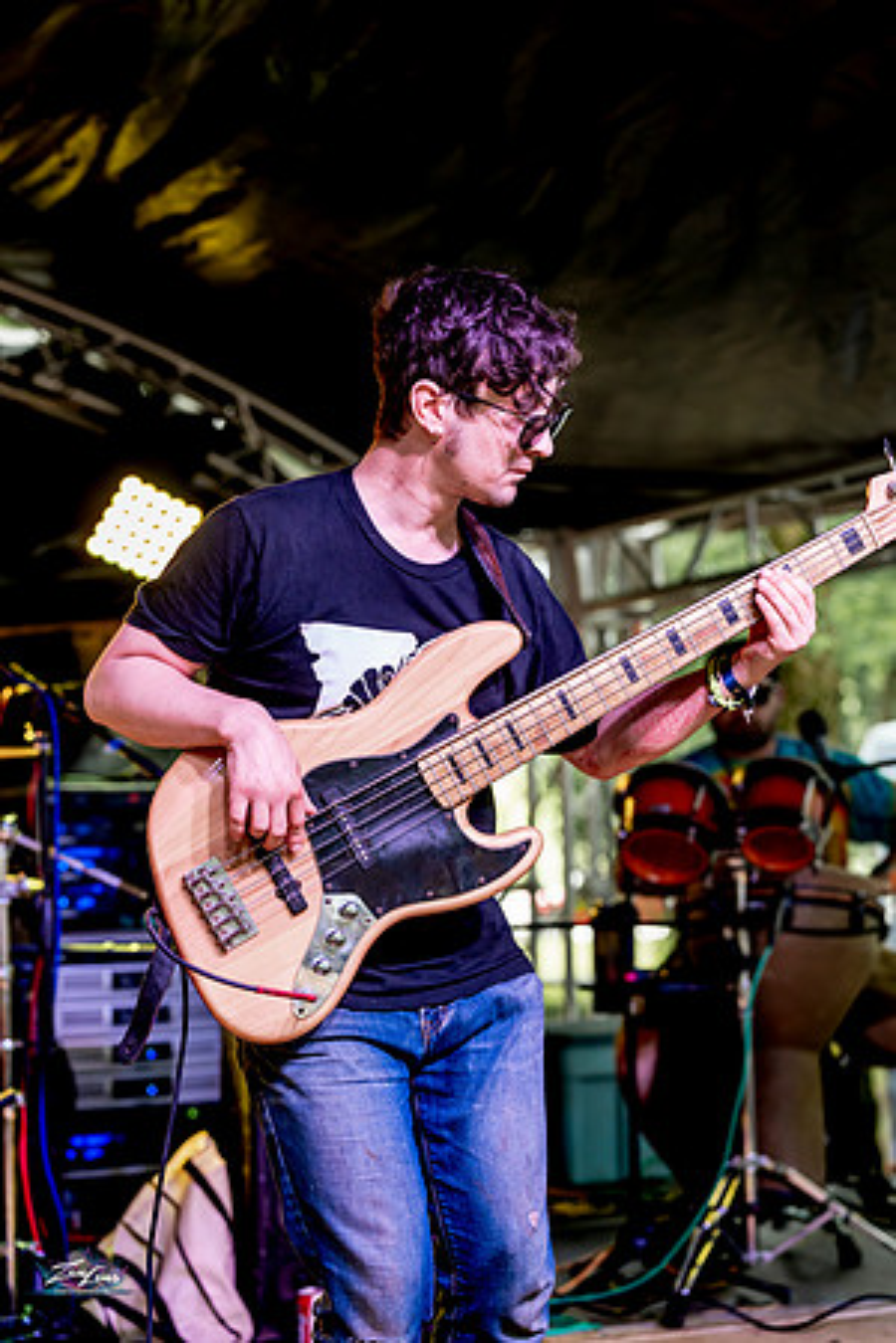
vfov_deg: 30.5
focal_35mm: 66
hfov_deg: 20.6
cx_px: 448
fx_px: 2464
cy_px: 672
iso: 1000
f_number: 2.8
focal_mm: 66
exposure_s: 1/400
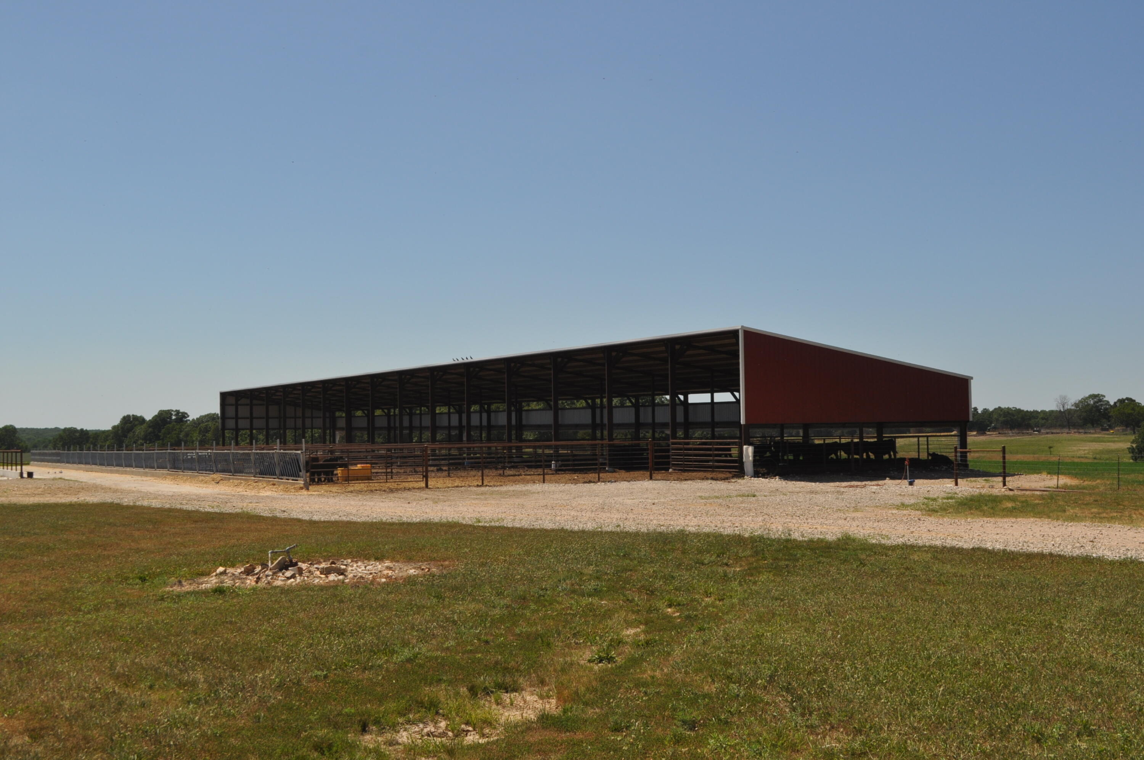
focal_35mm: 44
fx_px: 1381
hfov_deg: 45.0
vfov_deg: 30.8
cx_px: 572
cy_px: 380
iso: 200
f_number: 10
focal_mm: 29
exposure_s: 1/400
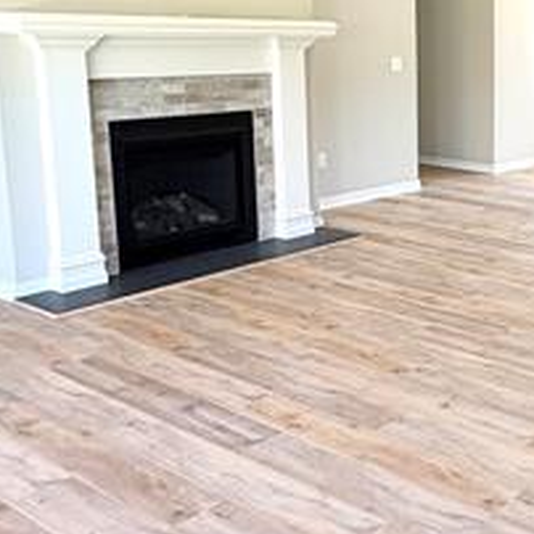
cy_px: 161
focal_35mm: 47
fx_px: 820
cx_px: 632
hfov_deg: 30.8
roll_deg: -1.1
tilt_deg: -7.0
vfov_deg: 35.6
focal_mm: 2.22
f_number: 2.2
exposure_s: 1/125
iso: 125
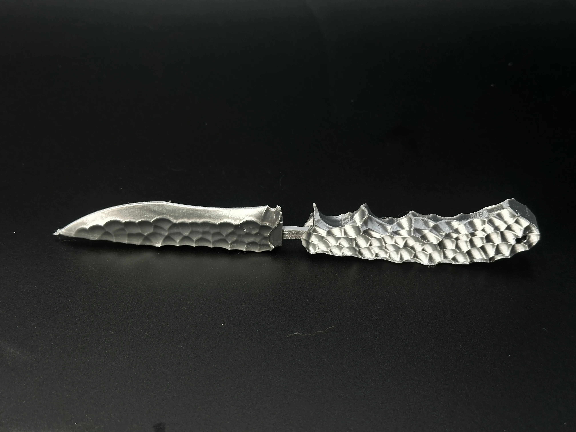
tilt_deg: -41.3
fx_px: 799
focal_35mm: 48
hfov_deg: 39.7
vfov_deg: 30.3
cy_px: 216
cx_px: 288
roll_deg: -2.1
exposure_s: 1/228
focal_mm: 6.86
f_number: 1.78
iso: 50
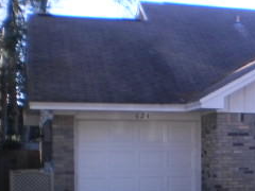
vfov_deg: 15.3
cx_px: 327
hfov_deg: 19.0
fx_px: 707
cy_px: 151
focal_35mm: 96
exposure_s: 1/250
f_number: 3.1
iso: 100
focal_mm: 6.3
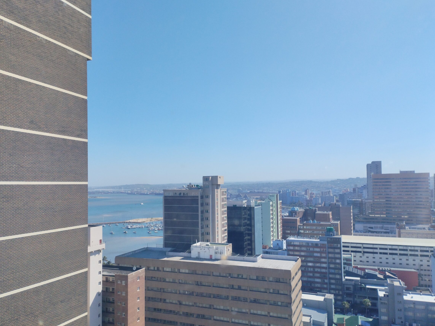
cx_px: 204
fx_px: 364
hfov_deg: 61.6
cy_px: 173
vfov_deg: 48.2
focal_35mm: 29
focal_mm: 4.25
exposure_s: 1/2342
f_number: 1.8
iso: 100
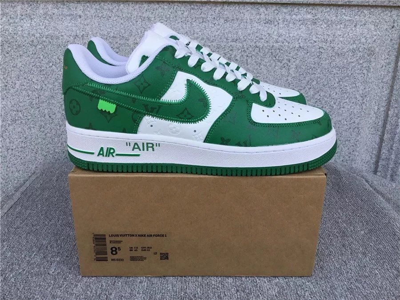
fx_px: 358
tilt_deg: -20.6
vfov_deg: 45.4
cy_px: 150
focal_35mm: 31
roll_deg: -0.4
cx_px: 200
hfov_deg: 58.4
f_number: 2.4
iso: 25
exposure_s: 1/460
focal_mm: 3.3
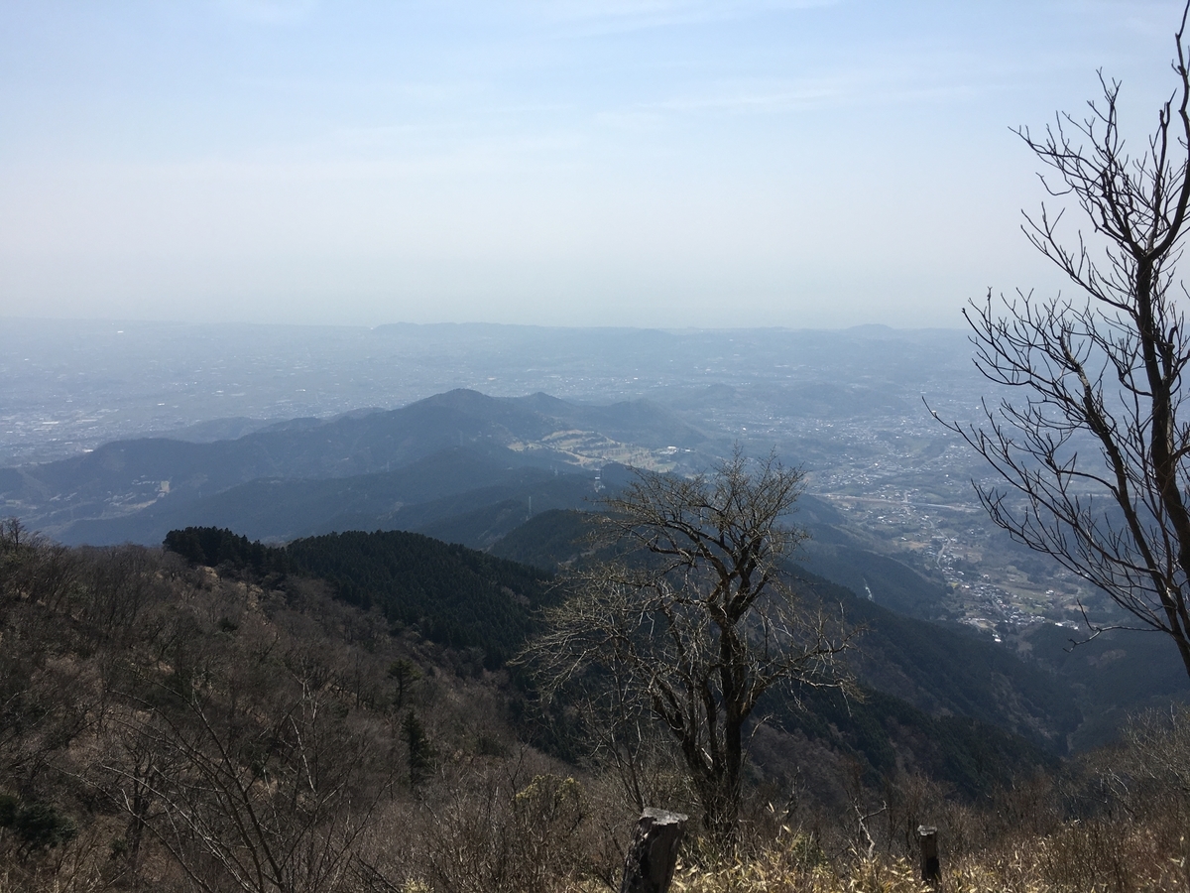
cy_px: 446
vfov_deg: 48.2
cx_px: 595
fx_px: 997
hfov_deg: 61.7
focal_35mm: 29
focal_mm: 4.15
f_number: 2.2
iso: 25
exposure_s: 1/3077
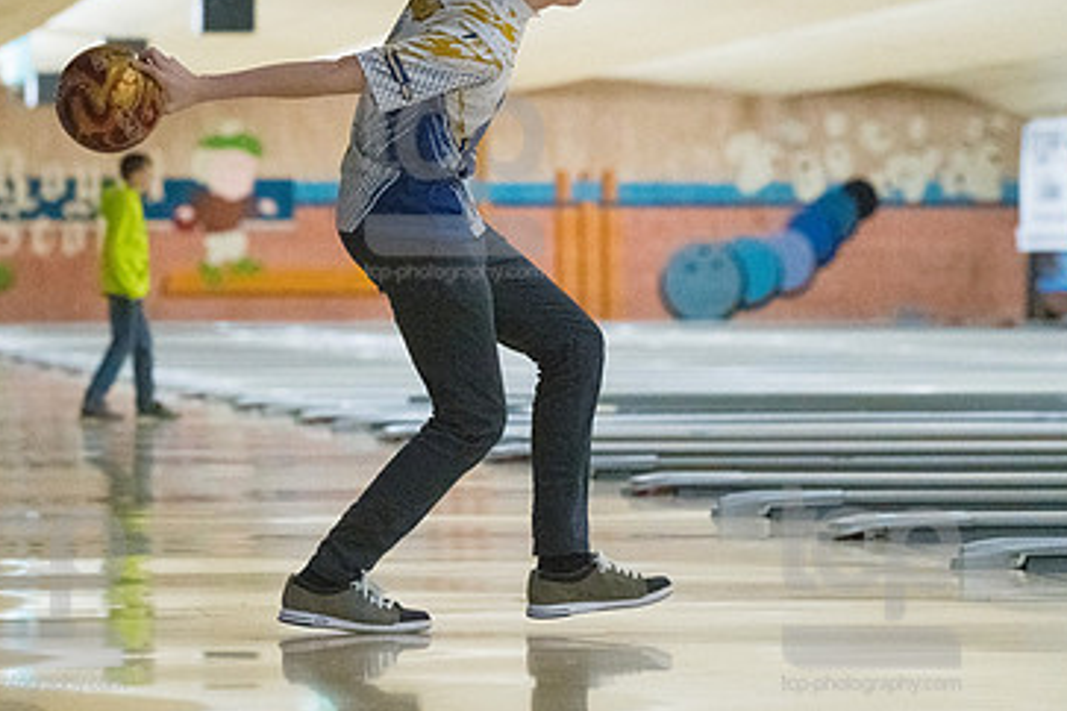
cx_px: 456
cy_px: 178
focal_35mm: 200
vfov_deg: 6.9
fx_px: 5927
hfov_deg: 10.3
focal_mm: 125
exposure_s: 1/1000
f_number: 4
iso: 10000
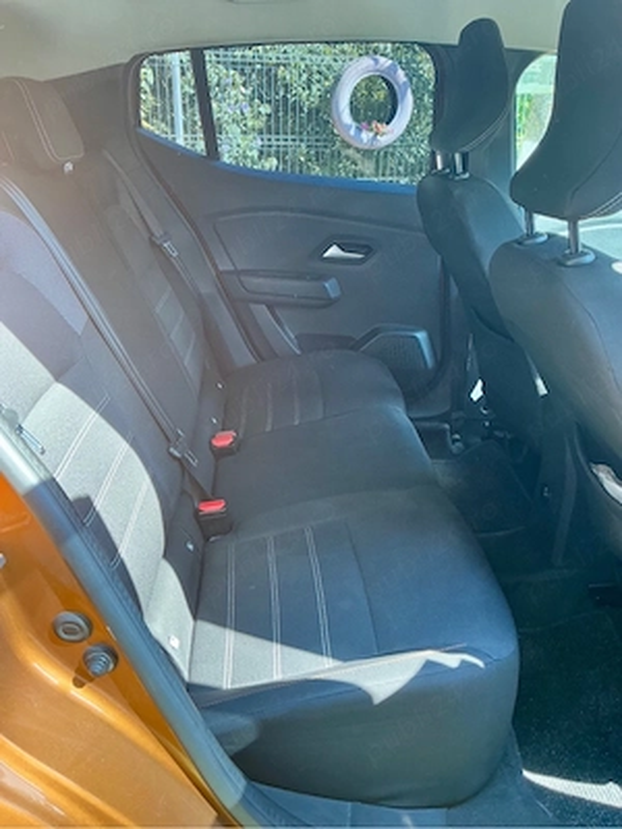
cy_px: 414
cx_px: 311
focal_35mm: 29
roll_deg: -0.5
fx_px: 695
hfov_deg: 48.2
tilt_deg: -23.3
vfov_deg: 61.7
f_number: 1.8
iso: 64
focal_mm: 3
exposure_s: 1/60
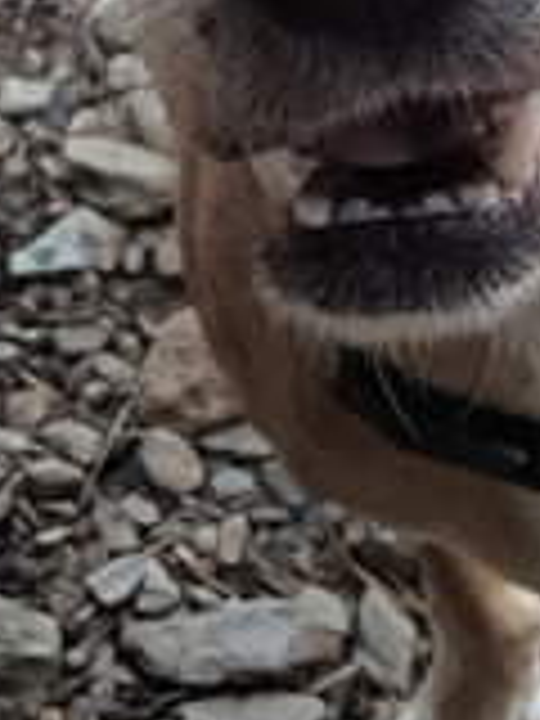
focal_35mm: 100
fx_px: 2080
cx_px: 405
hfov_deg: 14.7
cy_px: 7
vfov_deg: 19.1
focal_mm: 6.81
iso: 359
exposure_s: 1/820
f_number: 1.85
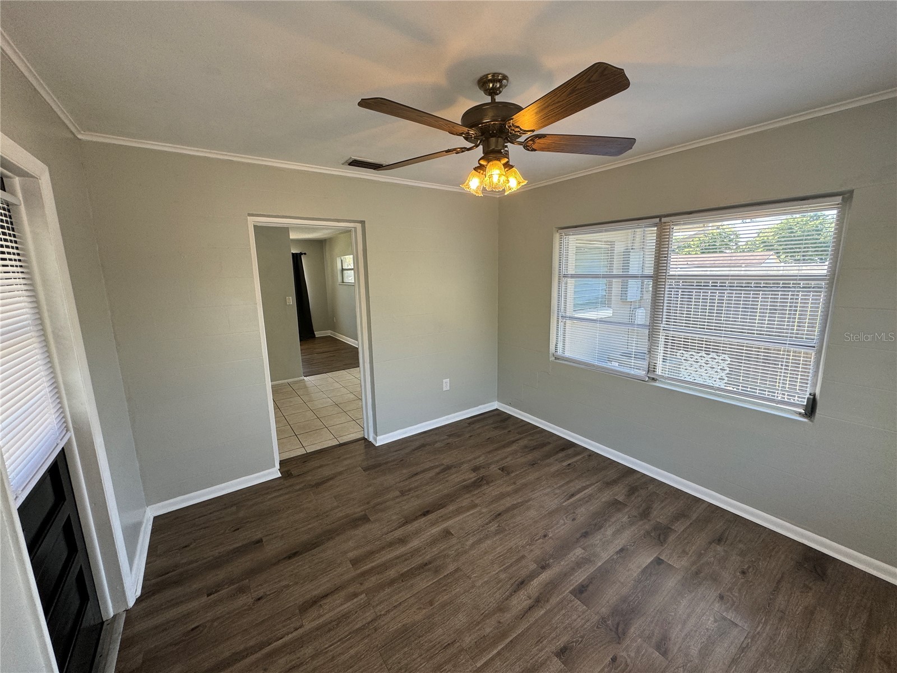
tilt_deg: -9.9
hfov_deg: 102.1
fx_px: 363
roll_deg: +1.3
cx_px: 448
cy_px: 336
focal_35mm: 14
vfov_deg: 85.7
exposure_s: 1/99
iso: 80
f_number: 2.2
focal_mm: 2.22
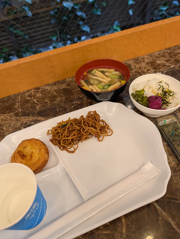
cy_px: 120
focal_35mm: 24
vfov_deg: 71.5
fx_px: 166
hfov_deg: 56.9
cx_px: 90
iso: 98
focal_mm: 6.9
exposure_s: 1/100
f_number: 1.68
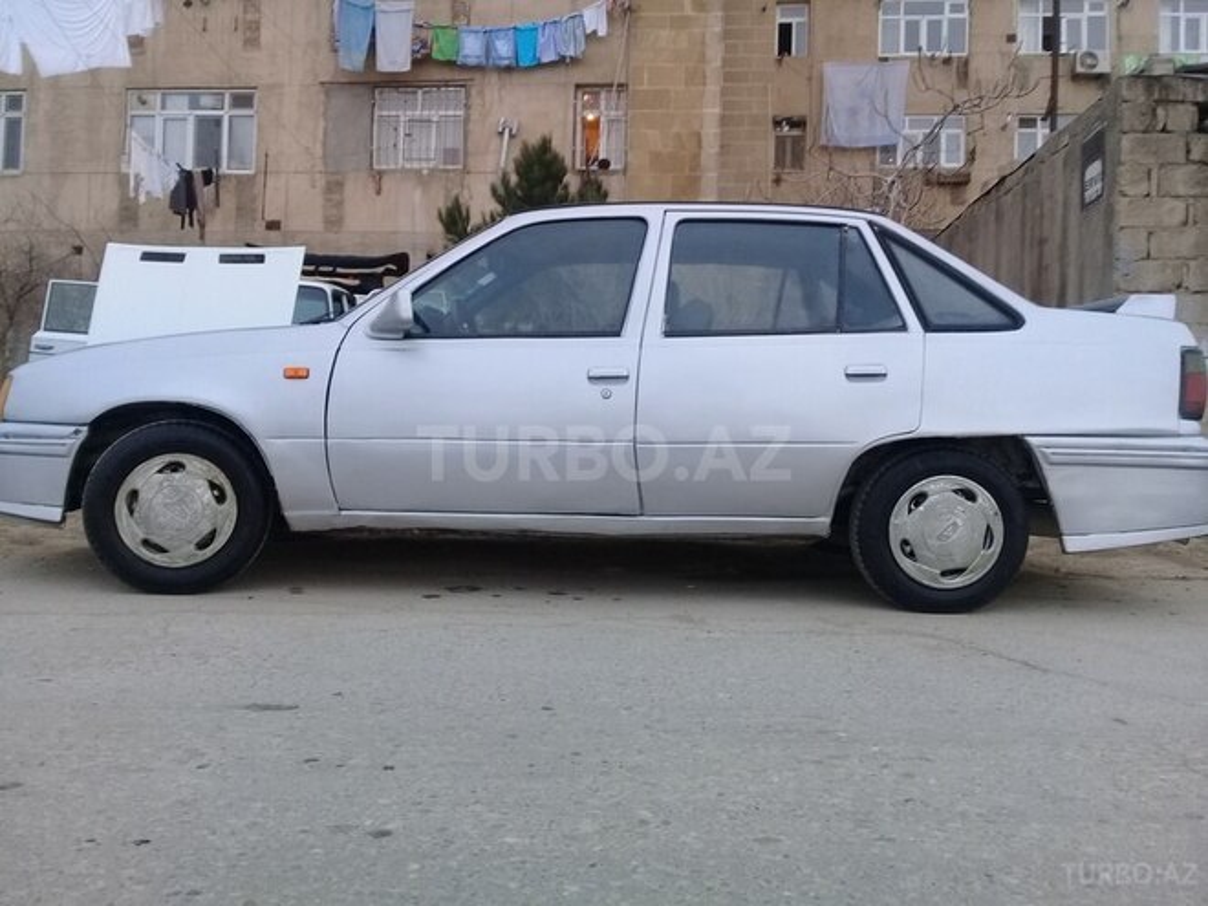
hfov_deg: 58.4
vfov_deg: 45.4
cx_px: 604
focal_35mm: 31
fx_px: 1082
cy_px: 453
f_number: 2.2
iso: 50
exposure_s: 1/50
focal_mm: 3.3
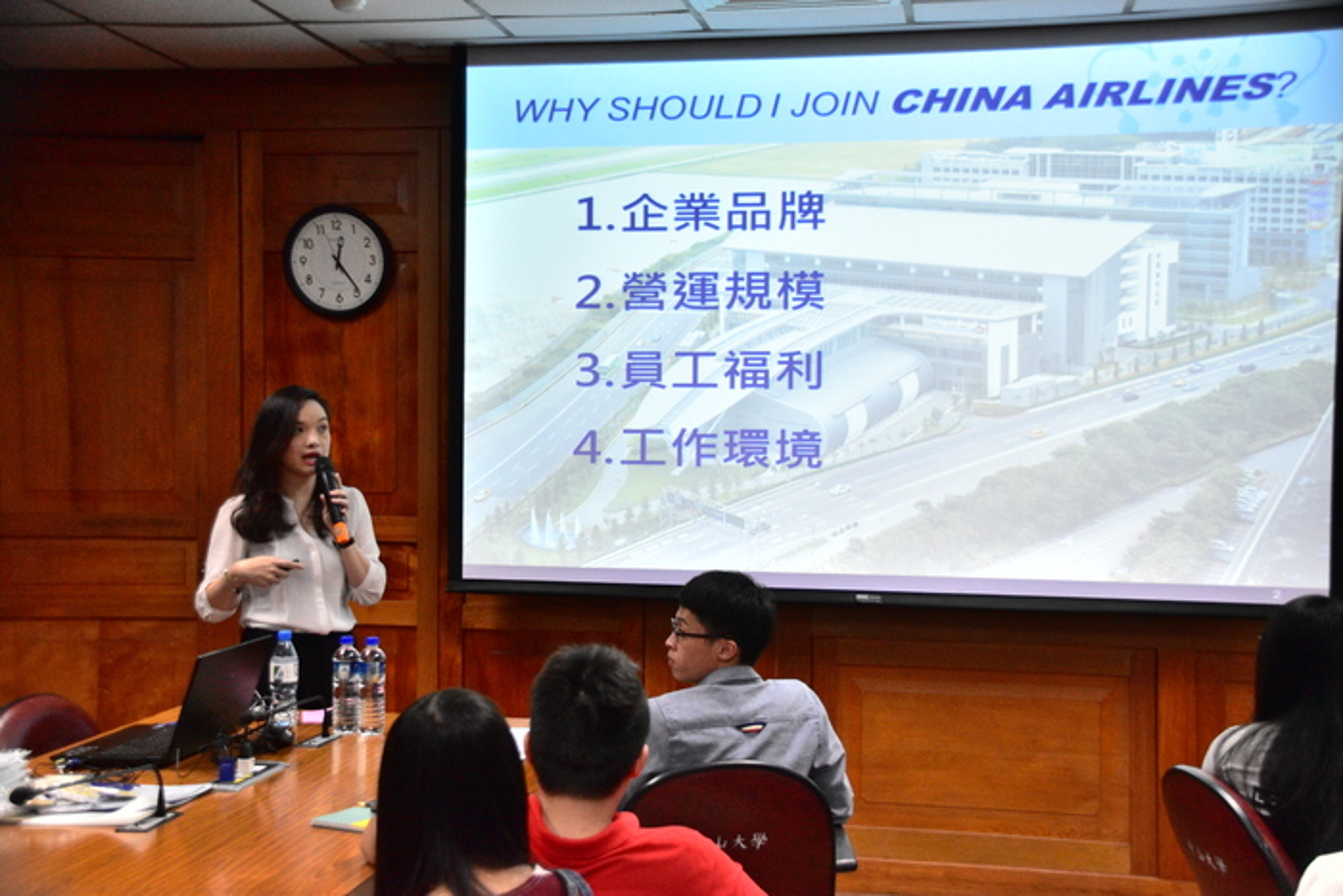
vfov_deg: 30.9
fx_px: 1623
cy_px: 448
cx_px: 672
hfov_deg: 45.0
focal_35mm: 44
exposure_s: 1/320
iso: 3200
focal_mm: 29
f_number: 4
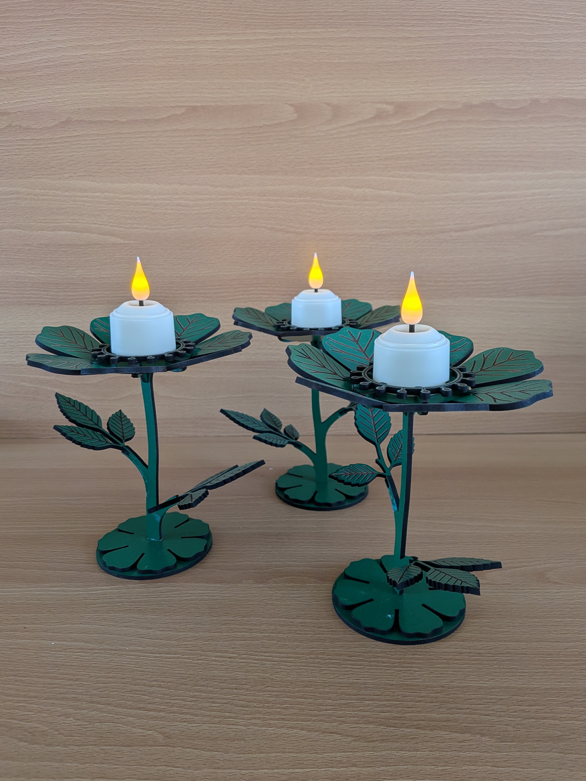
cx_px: 300
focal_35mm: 25
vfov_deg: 69.4
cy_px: 398
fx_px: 564
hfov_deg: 54.9
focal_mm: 4.53
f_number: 1.7
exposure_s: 1/100
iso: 52
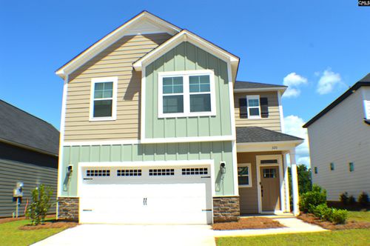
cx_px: 185
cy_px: 123
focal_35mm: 36
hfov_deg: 53.2
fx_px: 370
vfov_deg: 36.8
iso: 100
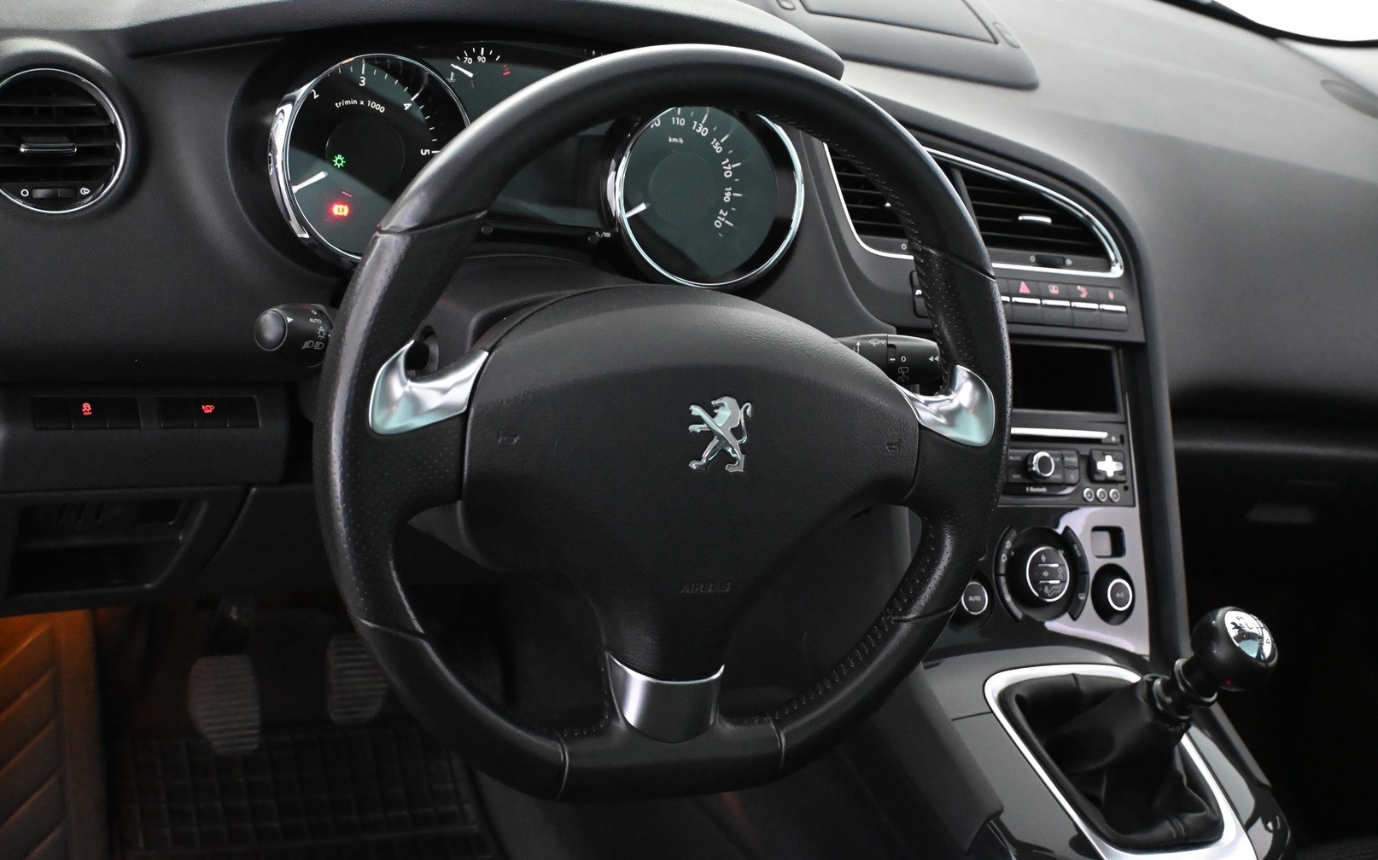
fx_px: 1671
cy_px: 415
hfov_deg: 44.8
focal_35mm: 45
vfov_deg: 28.9
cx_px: 691
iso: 6400
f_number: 4.8
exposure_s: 1/60
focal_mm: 29
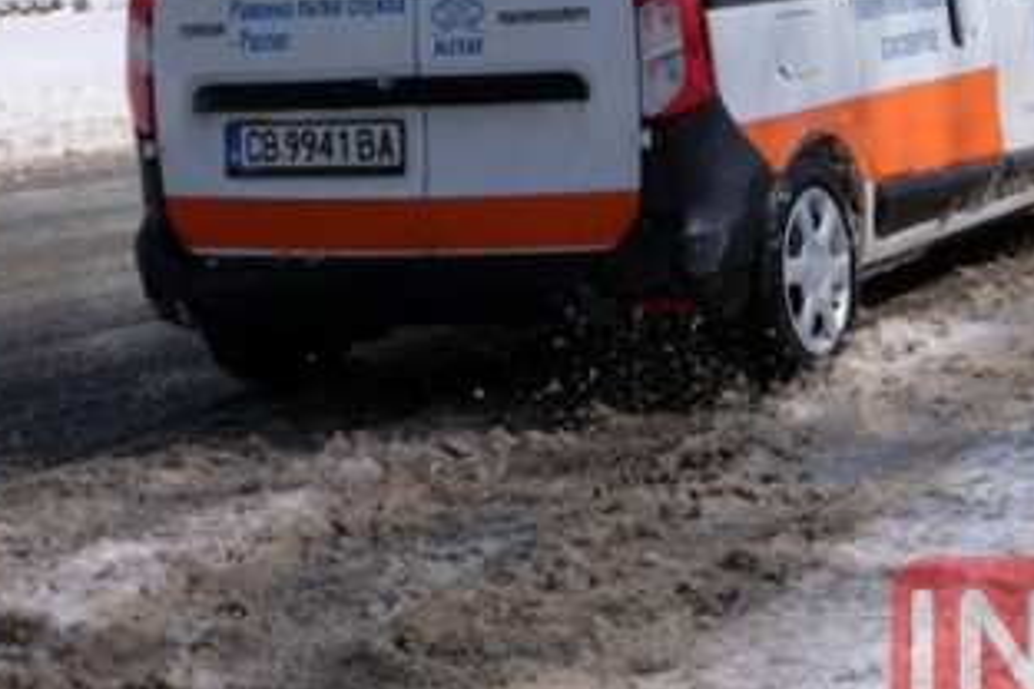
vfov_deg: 13.7
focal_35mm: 98
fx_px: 2815
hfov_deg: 20.4
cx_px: 948
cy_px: -22
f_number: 13
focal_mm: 29.5
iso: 400
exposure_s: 1/420
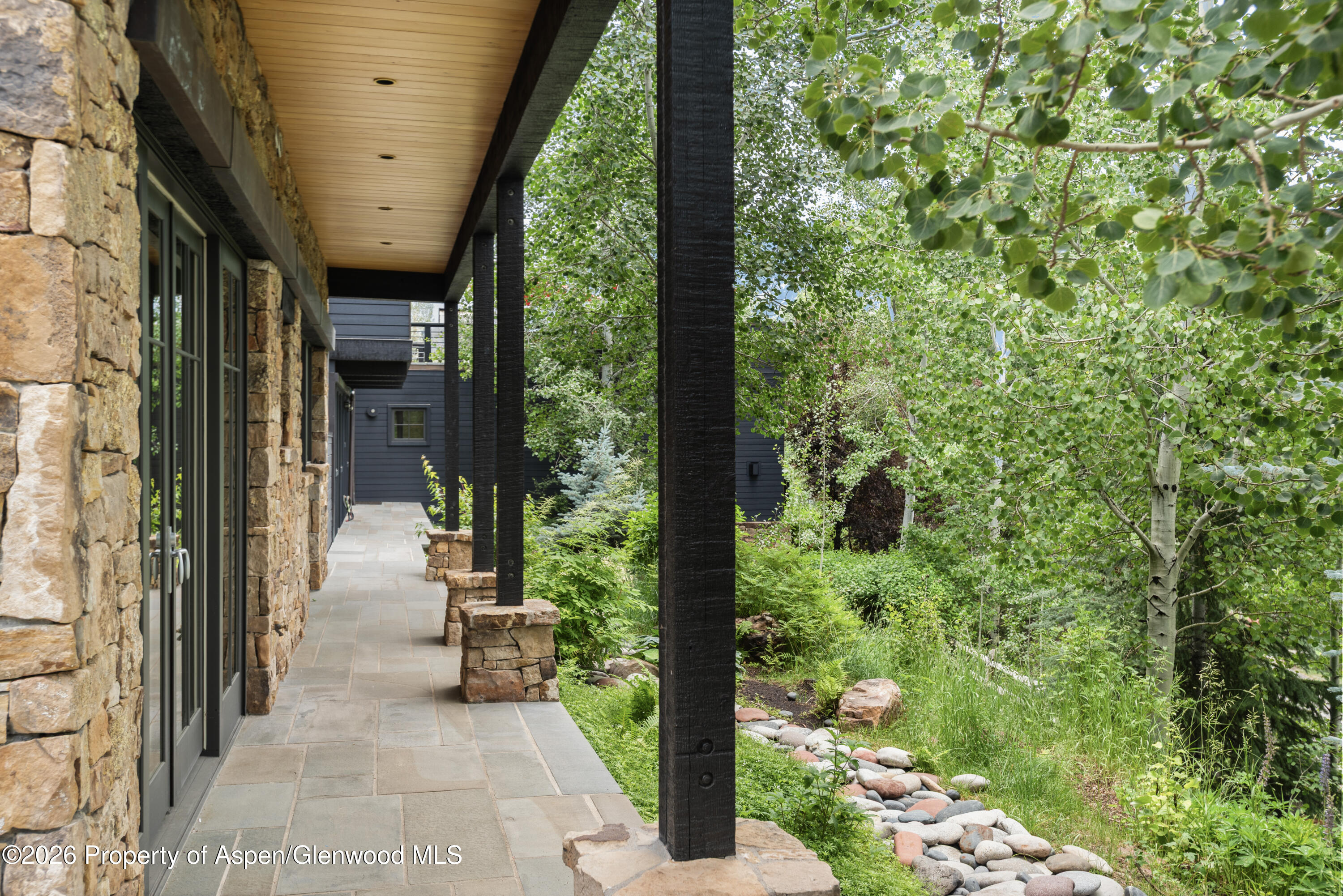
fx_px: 1194
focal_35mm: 32
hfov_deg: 58.7
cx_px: 672
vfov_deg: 41.1
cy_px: 448
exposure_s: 1/8
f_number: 7.1
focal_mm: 32
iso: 100
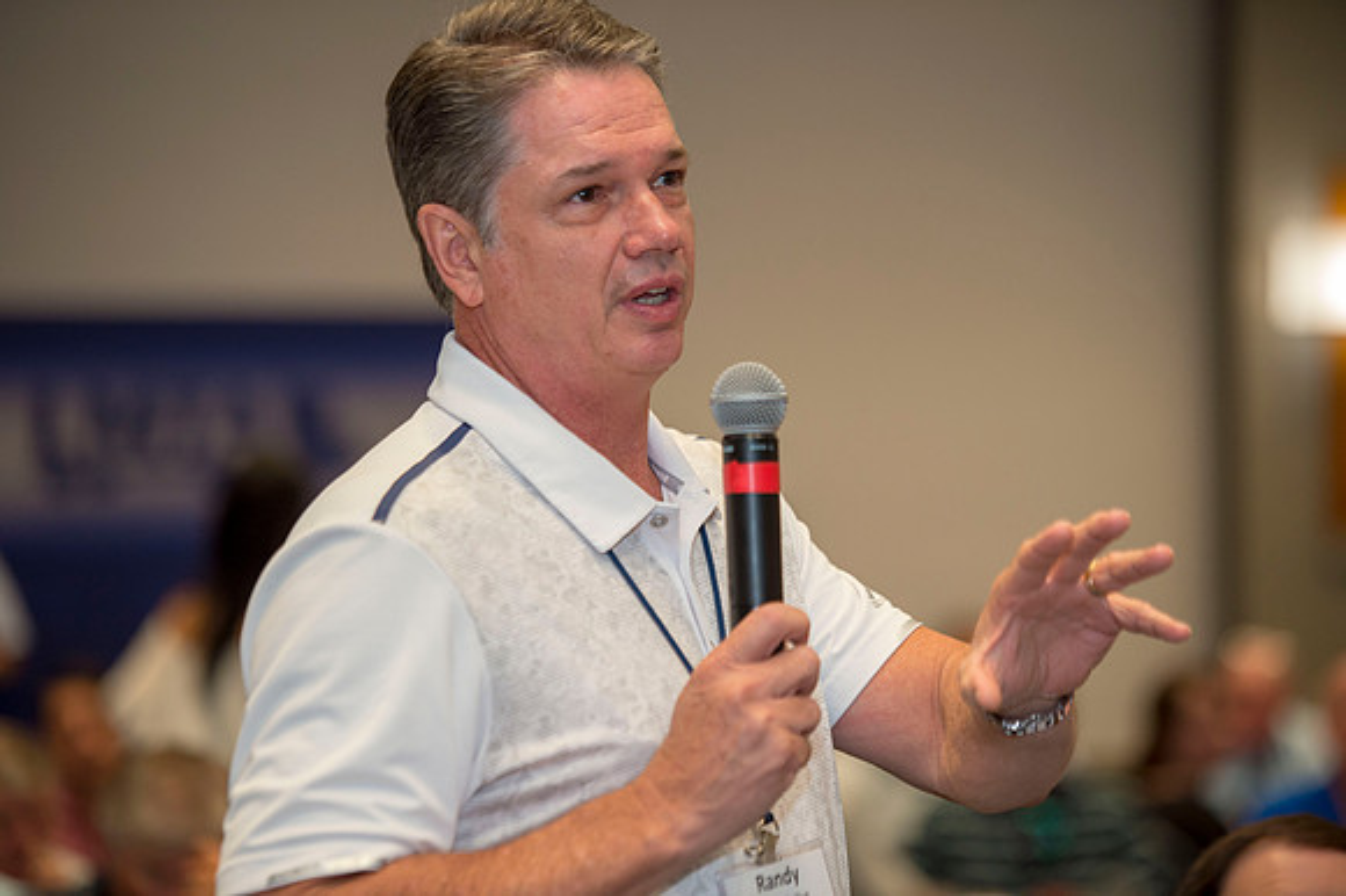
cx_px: 673
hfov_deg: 14.2
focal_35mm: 145
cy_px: 448
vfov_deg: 9.5
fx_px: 5418
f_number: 2.8
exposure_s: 1/250
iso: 1250
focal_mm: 145
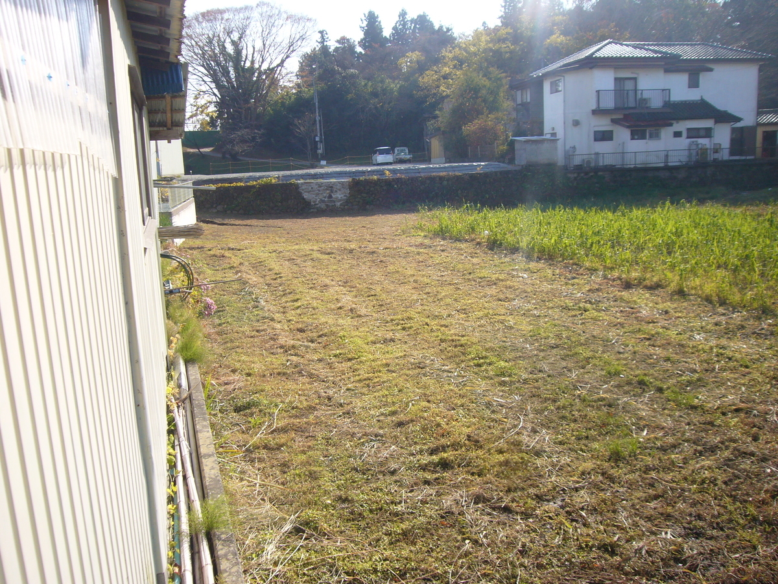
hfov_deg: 61.7
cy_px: 292
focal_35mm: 29
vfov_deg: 48.2
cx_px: 389
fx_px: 652
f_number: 5.6
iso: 80
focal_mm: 4.7
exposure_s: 1/200
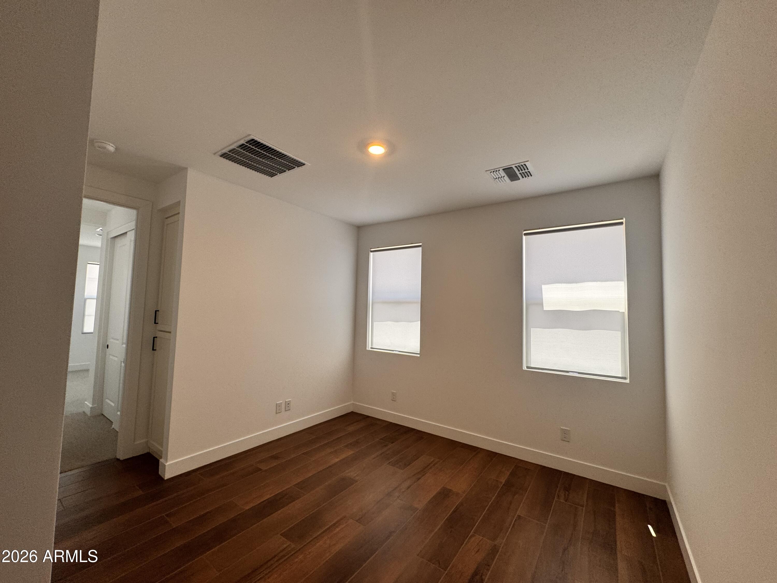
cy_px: 292
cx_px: 388
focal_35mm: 14
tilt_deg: +1.9
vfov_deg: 85.7
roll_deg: -1.8
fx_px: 314
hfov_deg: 102.1
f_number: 2.2
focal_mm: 2.22
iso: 80
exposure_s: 1/120
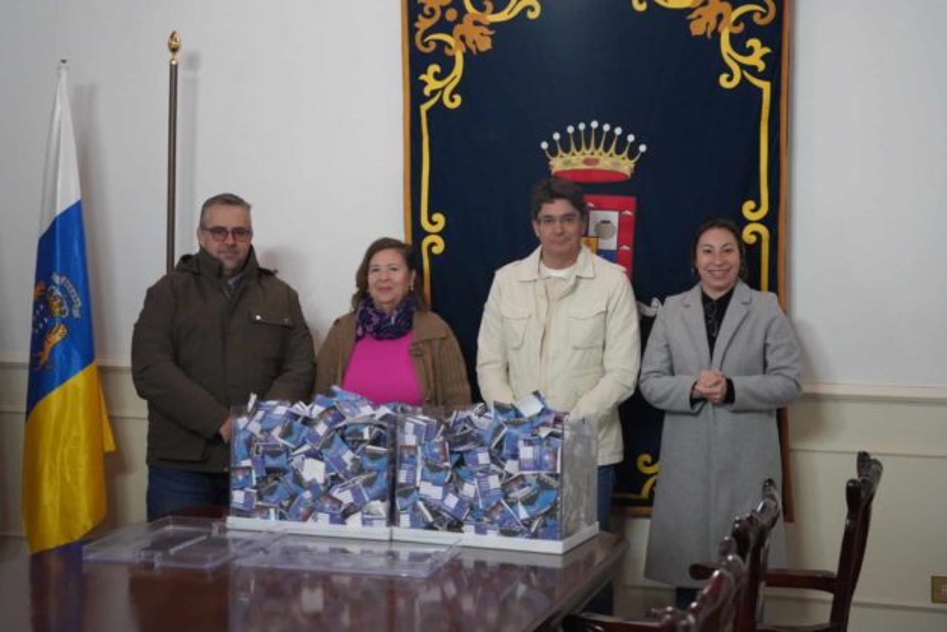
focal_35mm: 50
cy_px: 316
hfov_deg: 39.6
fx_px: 1315
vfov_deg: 27.0
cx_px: 474
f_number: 4.5
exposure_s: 1/125
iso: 12800
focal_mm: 50
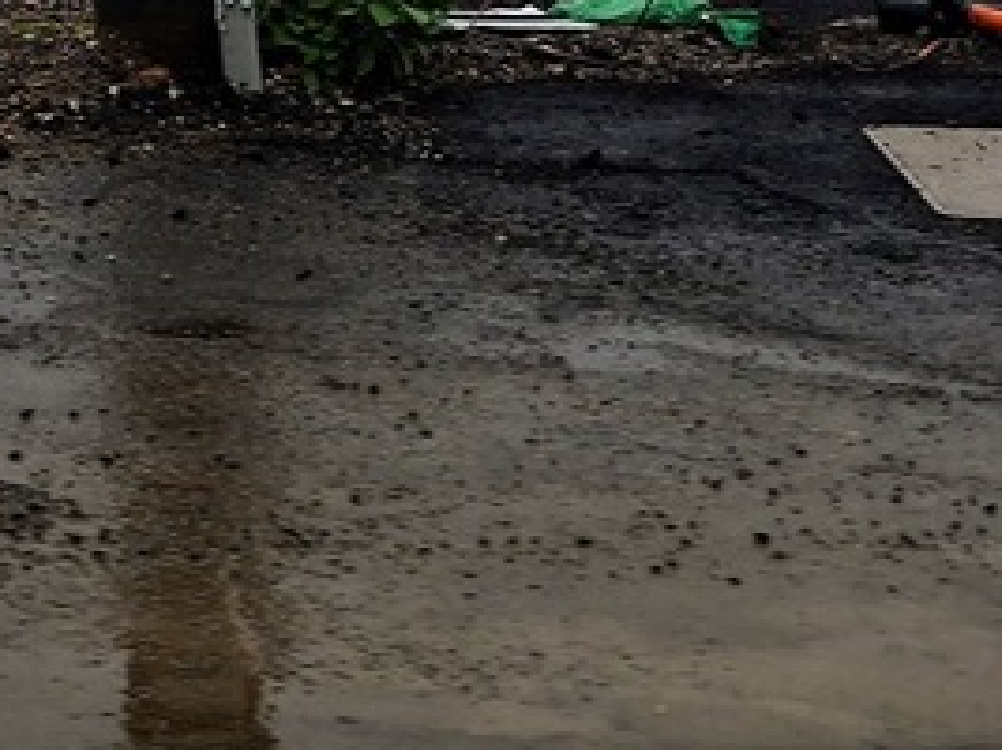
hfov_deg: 21.4
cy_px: -570
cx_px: 135
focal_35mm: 90
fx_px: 2604
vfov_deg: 14.5
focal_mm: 4.69
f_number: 1.8
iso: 32
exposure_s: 1/976
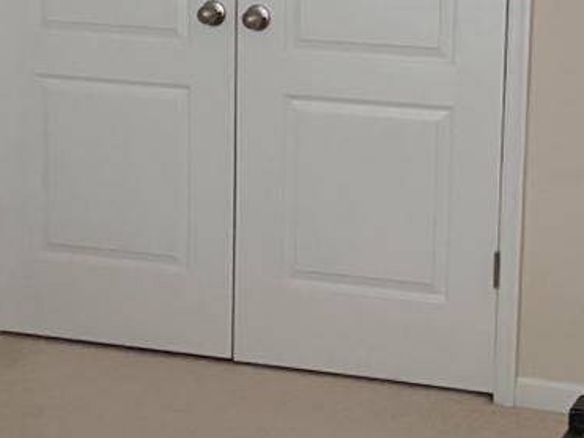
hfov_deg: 19.4
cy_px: 106
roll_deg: -0.9
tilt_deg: -9.9
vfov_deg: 14.6
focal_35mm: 101
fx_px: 1703
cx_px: 400
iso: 640
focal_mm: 5.96
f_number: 1.6
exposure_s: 1/30
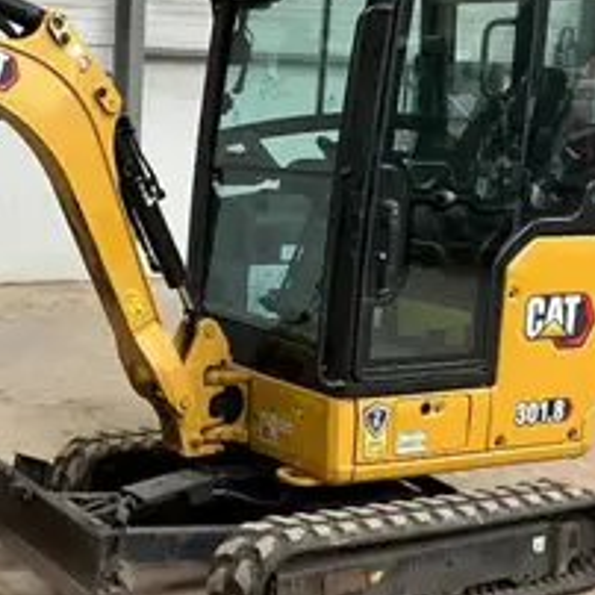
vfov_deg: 28.2
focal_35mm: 61
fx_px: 1186
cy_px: 300
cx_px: 44
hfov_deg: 27.0
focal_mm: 3
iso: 125
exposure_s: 1/60
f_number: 1.8
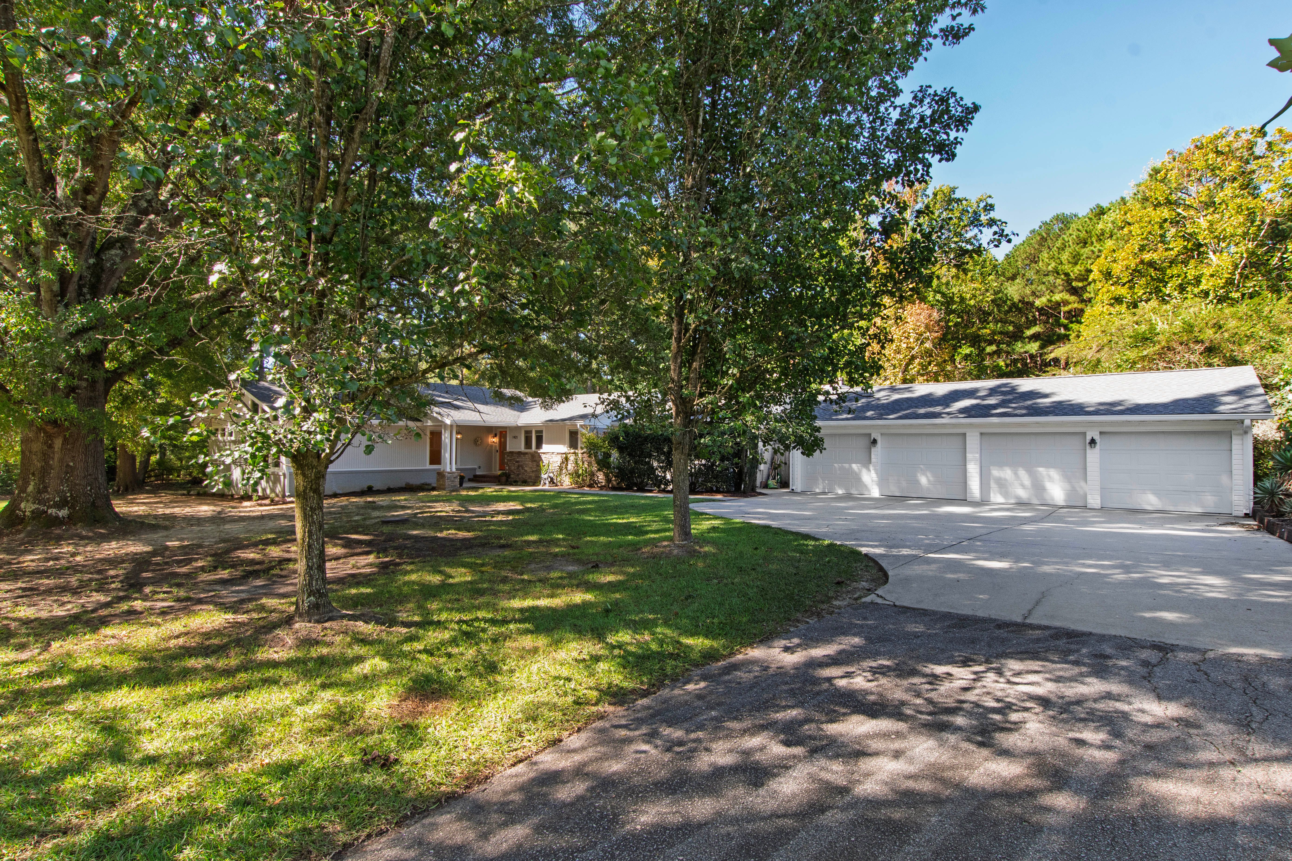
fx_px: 646
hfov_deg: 90.0
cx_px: 646
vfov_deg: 67.4
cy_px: 430
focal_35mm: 18
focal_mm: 12
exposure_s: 1/60
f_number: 9
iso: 400
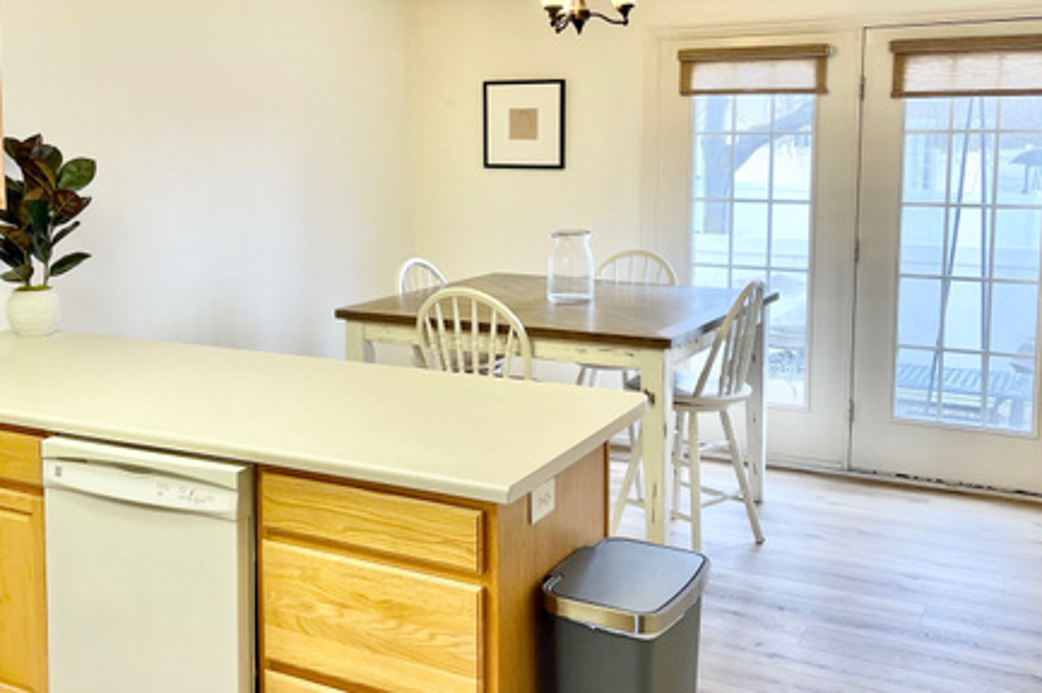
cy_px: 243
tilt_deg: -6.7
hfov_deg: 48.2
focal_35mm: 40
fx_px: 1157
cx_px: 412
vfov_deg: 33.1
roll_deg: +0.4
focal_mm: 5.1
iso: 80
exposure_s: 1/120
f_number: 1.6
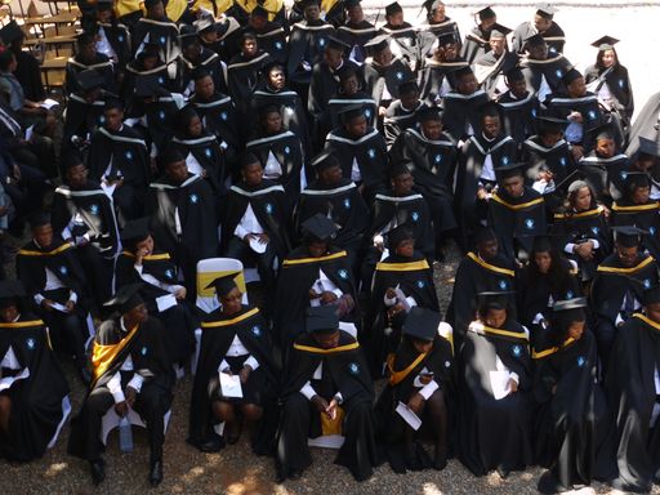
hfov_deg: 28.6
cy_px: 248
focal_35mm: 68
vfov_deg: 21.6
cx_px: 330
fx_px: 1297
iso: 100
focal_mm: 34
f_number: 5.5
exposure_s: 1/60
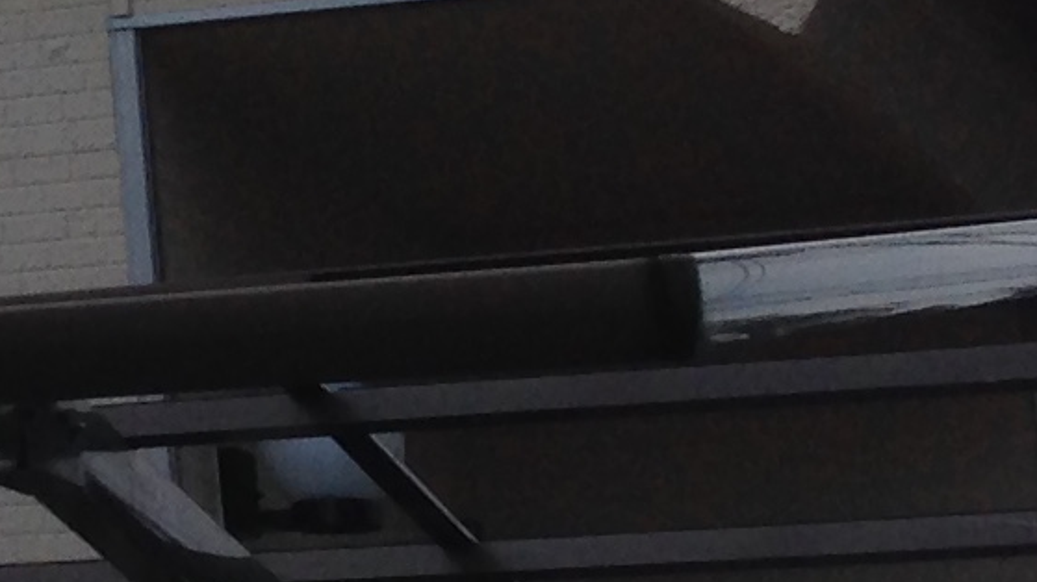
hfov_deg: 9.1
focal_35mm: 210
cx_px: -1582
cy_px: -328
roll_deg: -2.5
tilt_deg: +16.5
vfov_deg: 5.7
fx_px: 5772
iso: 50
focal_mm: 4.12
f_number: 2.4
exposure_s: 1/1550
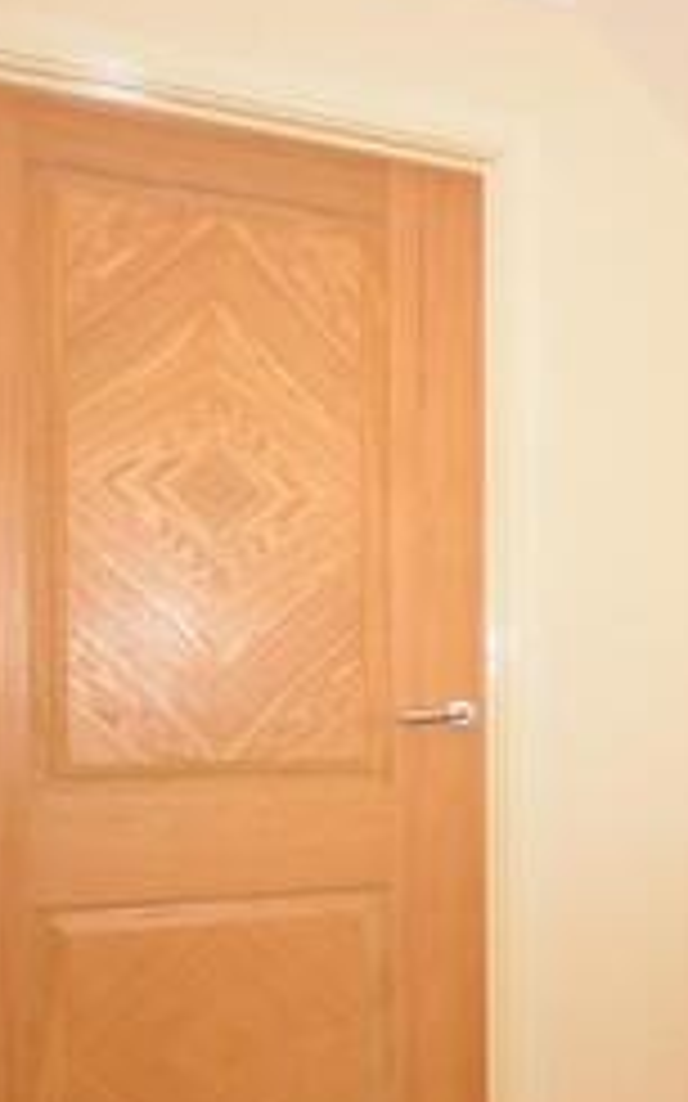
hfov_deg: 21.8
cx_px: 1043
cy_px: 702
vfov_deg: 40.7
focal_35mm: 49
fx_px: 1471
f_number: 5.6
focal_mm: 12
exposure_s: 1/200
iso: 640
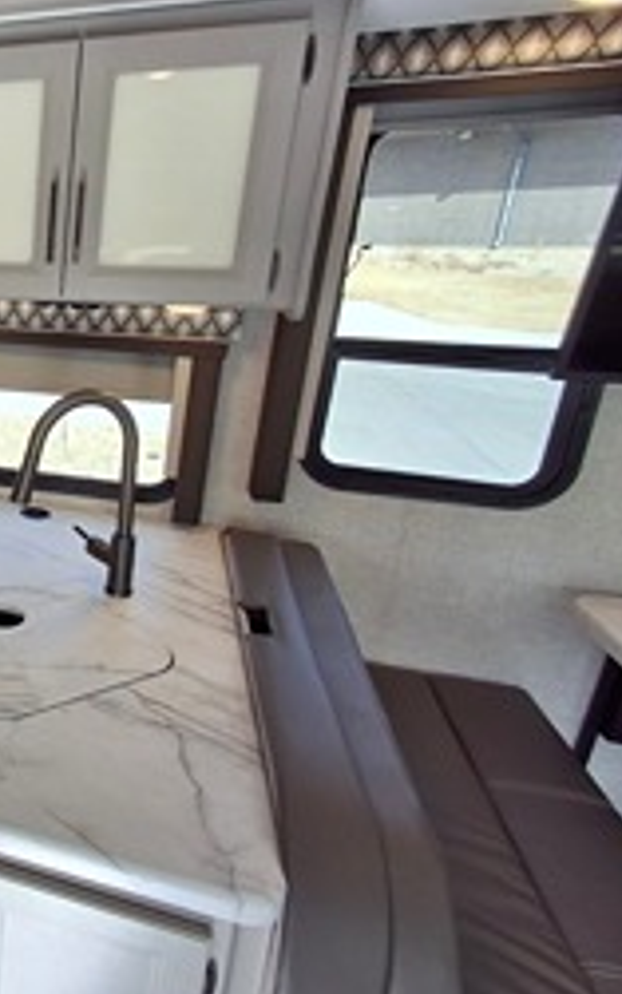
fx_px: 732
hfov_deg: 35.5
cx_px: -135
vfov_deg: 68.2
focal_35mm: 27
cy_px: 451
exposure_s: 1/170
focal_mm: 1.64
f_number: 2.2
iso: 40
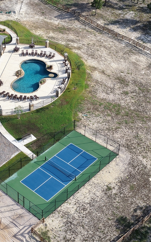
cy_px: 89
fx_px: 395
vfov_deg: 33.8
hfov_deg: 21.4
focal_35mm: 60
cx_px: 28
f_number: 2.8
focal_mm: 14.45
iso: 125
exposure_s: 1/640
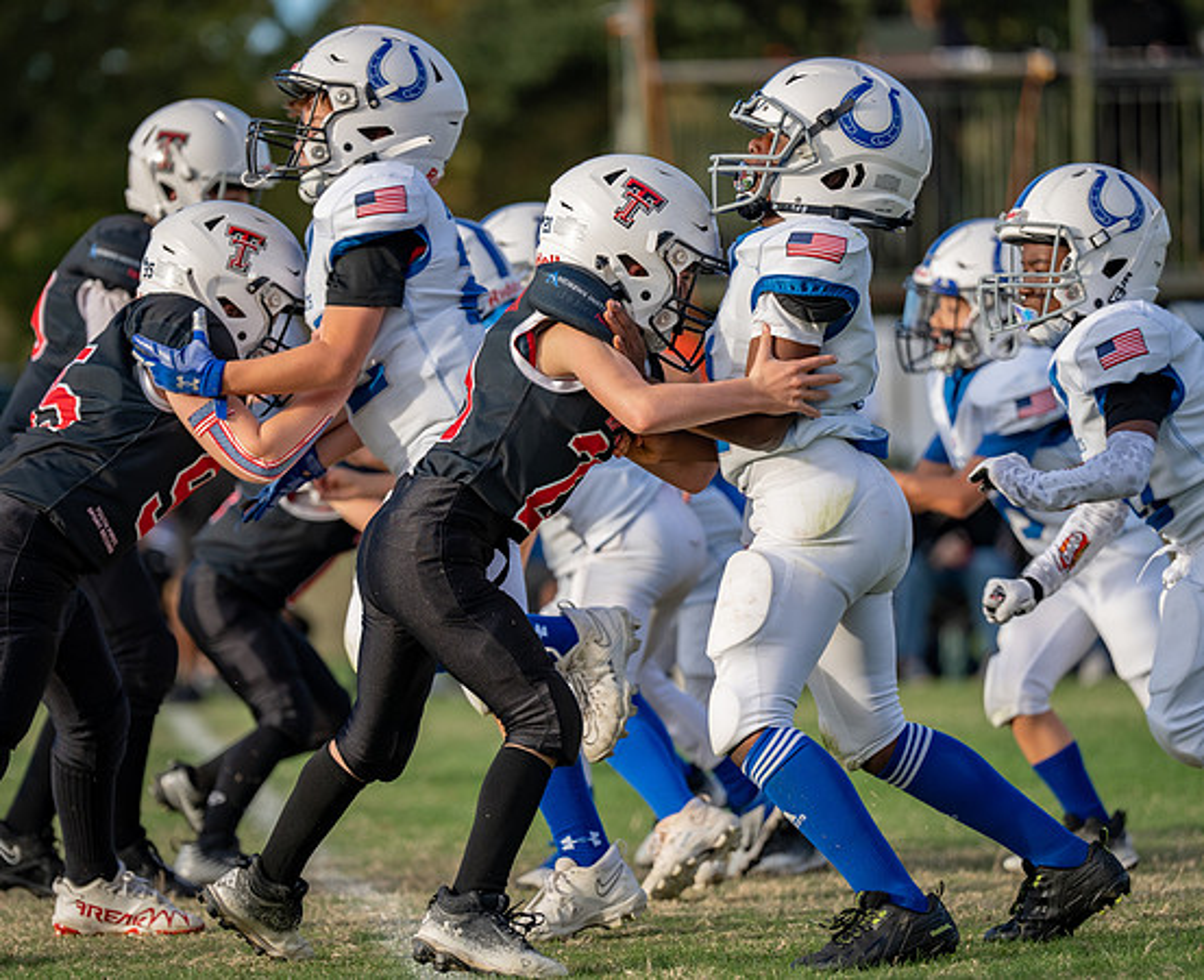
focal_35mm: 232
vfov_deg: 6.7
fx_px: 8329
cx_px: 447
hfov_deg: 8.3
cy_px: 465
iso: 160
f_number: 2.8
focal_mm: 171
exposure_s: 1/1250
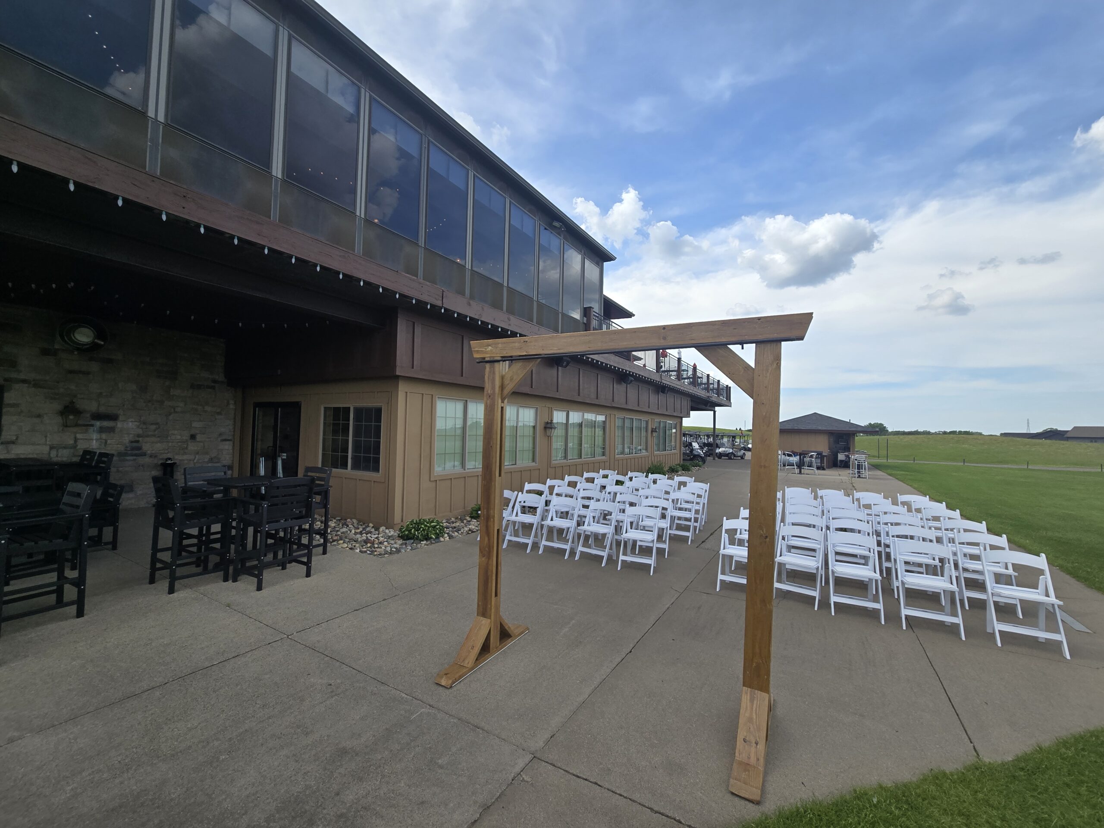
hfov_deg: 106.2
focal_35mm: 13
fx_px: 415
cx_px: 552
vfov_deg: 89.9
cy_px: 414
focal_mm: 2.2
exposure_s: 1/1293
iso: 50
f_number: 2.2
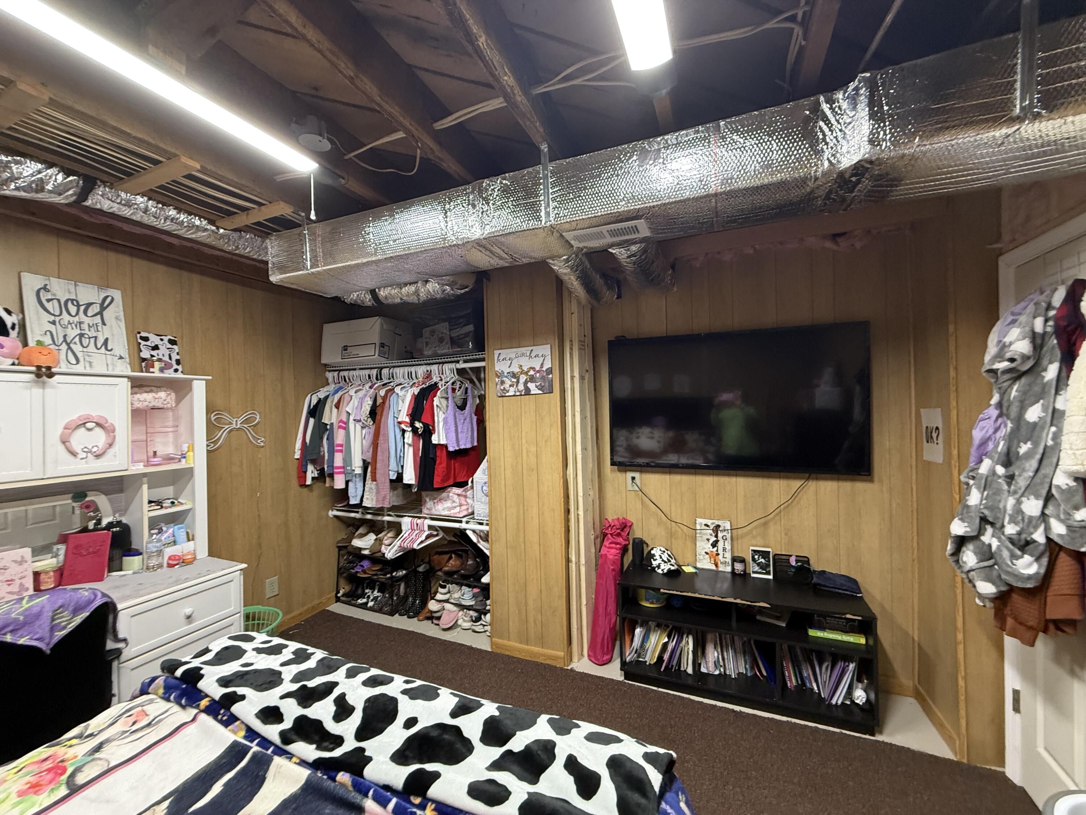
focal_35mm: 14
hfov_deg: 102.1
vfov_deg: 85.7
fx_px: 439
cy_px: 408
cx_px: 543
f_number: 2.2
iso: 320
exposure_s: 1/60
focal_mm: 2.22
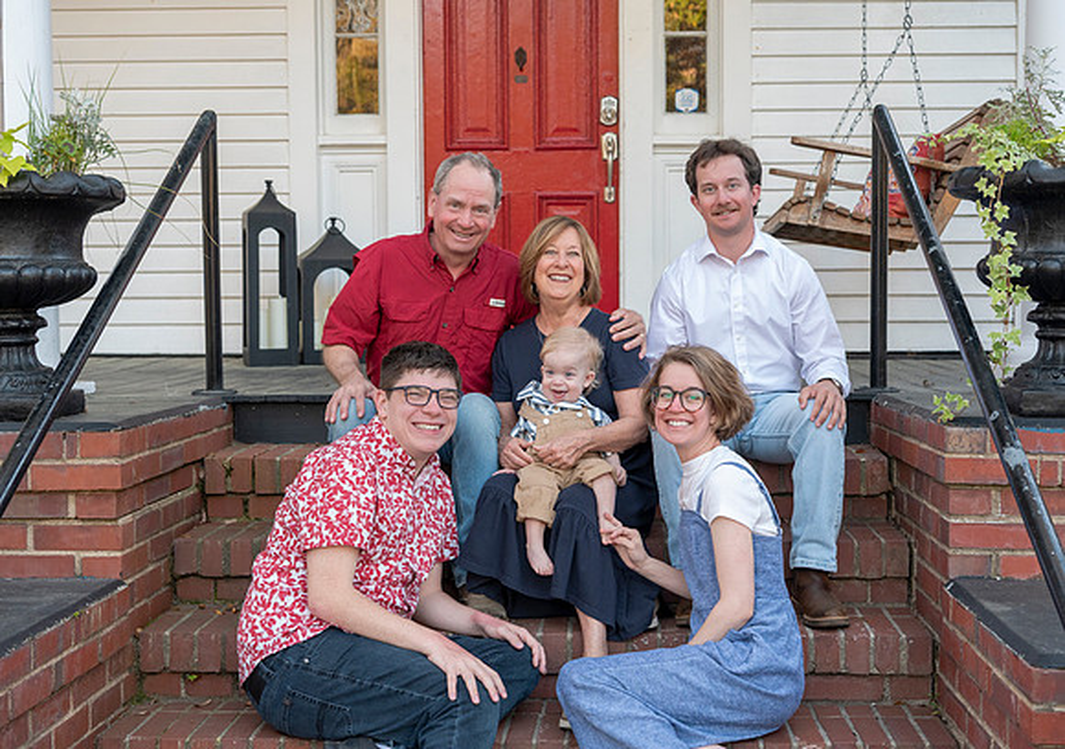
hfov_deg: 37.8
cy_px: 369
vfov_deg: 27.1
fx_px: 1555
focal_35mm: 52
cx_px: 572
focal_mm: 48
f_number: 5
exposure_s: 1/250
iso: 1250
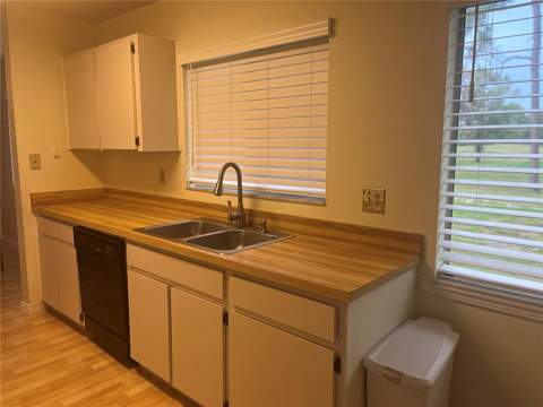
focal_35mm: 26
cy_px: 204
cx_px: 272
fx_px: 408
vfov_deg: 53.1
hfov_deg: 67.3
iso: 125
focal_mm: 5.1
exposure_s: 1/120
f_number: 1.6
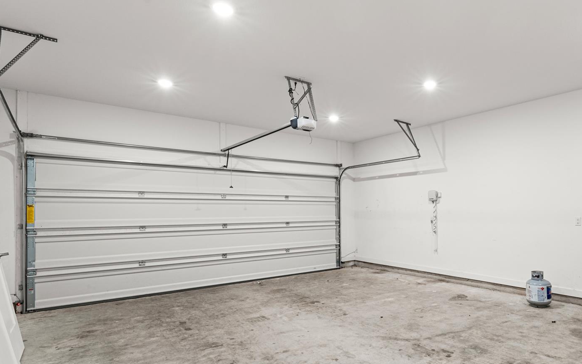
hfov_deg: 79.3
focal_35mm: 21
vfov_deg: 57.2
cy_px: 198
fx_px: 333
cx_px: 393
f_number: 8
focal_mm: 14
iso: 400
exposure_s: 1/1.67
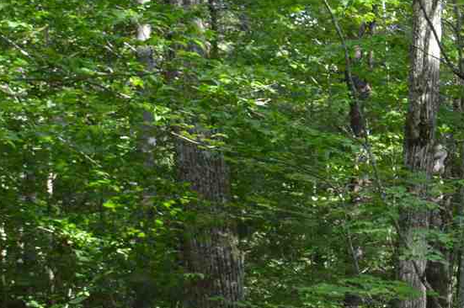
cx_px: 453
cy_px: 510
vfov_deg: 9.1
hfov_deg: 14.0
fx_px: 1867
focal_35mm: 145
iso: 360
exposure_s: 1/125
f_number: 5.6
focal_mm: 26
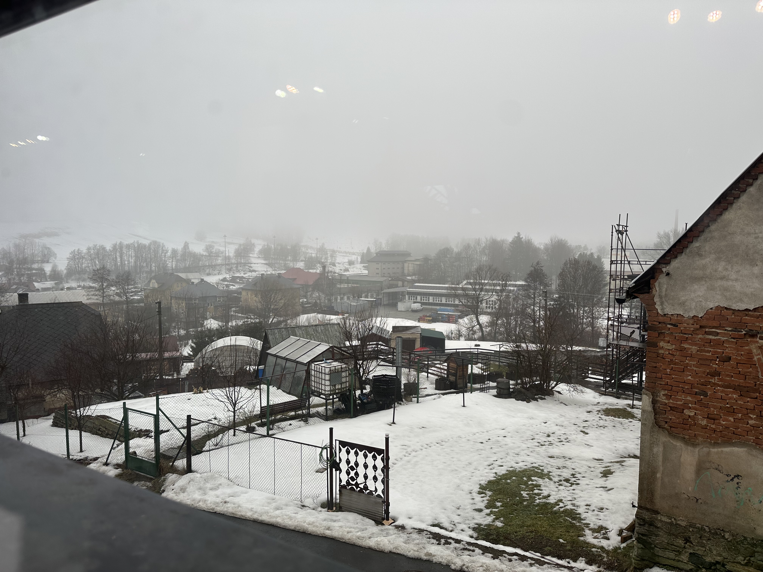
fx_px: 529
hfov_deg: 71.6
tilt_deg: -4.6
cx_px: 382
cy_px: 286
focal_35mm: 24
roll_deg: -0.8
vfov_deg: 56.8
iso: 50
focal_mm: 6.86
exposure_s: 1/103
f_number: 1.78
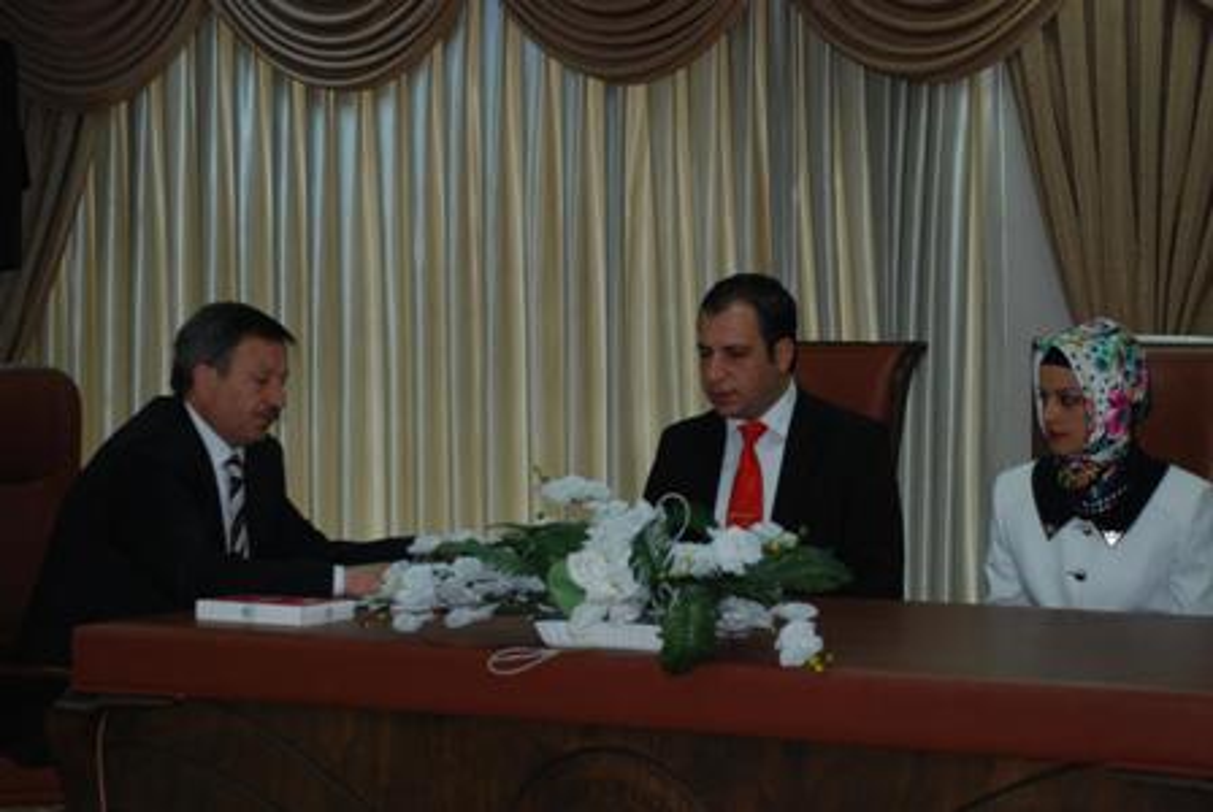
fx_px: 2935
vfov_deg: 15.8
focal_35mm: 87
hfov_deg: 23.3
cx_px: 606
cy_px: 406
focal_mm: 58
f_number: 5.3
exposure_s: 1/60
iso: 320
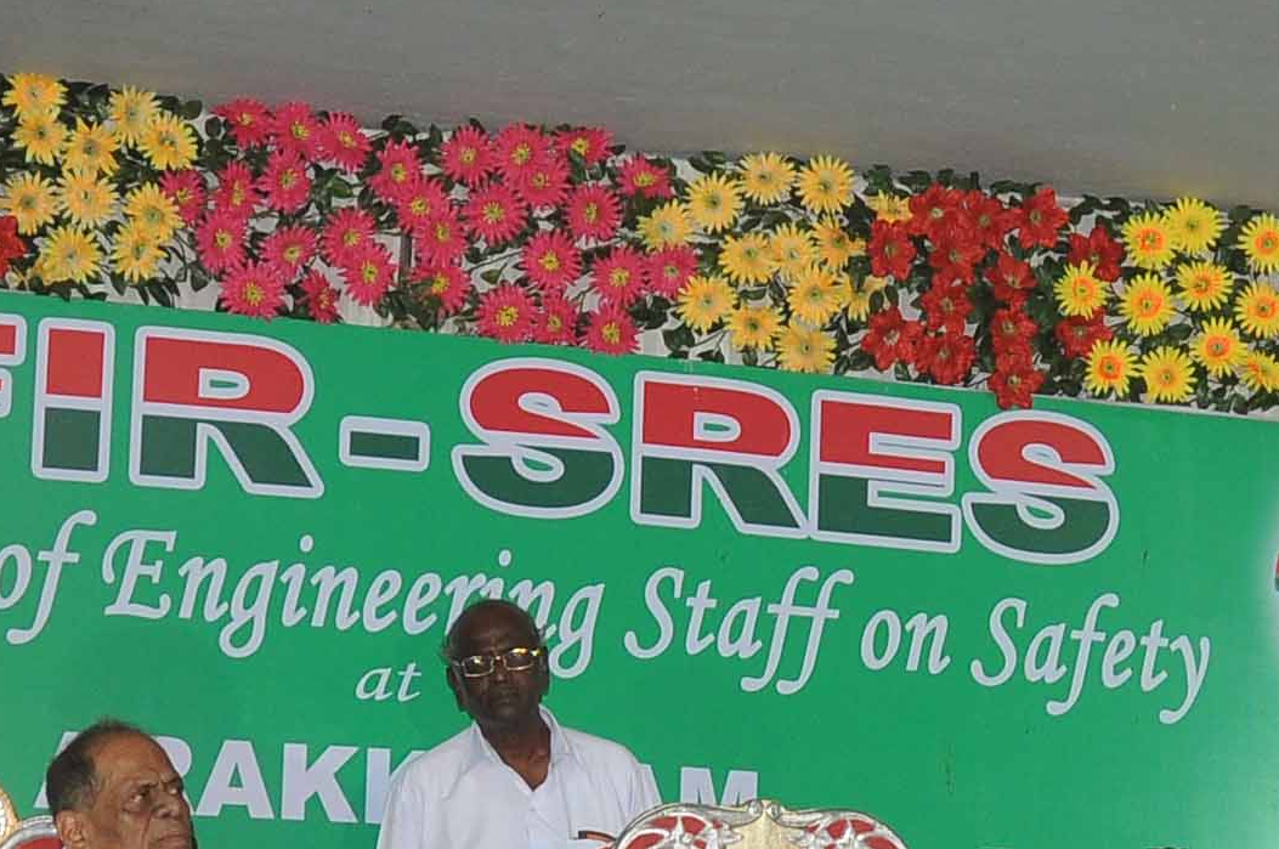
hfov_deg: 18.5
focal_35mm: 110
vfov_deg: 12.3
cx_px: 917
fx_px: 3903
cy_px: 811
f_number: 6.3
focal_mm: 18
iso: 400
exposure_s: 1/125
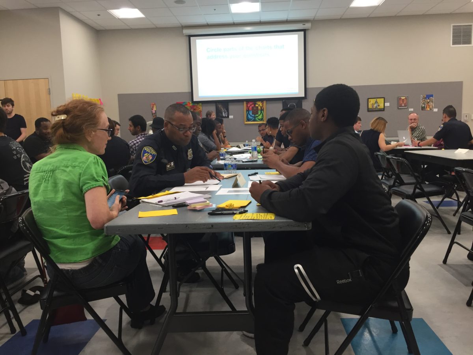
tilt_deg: -5.7
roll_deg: -0.6
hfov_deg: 61.7
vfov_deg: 48.2
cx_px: 236
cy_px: 178
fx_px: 396
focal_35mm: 29
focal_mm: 4.15
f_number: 2.2
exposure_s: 1/30
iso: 40
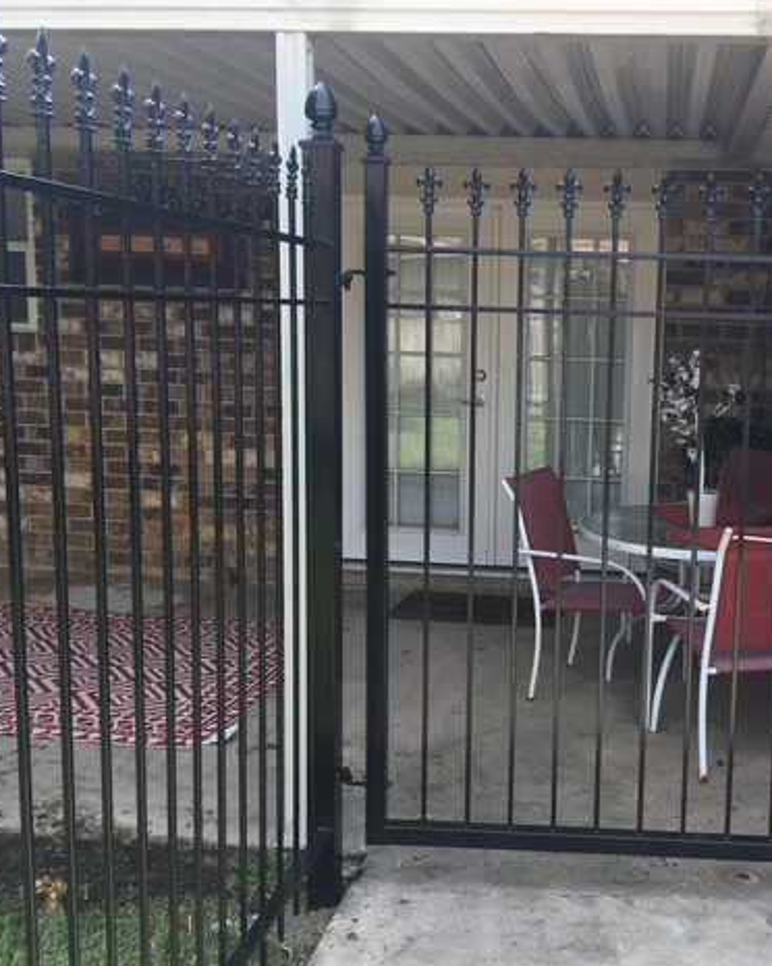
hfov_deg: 37.4
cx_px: 567
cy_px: 484
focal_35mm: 39
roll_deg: -2.6
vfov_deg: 46.8
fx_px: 1114
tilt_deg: -9.3
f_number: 2.2
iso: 25
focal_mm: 4.15
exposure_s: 1/420
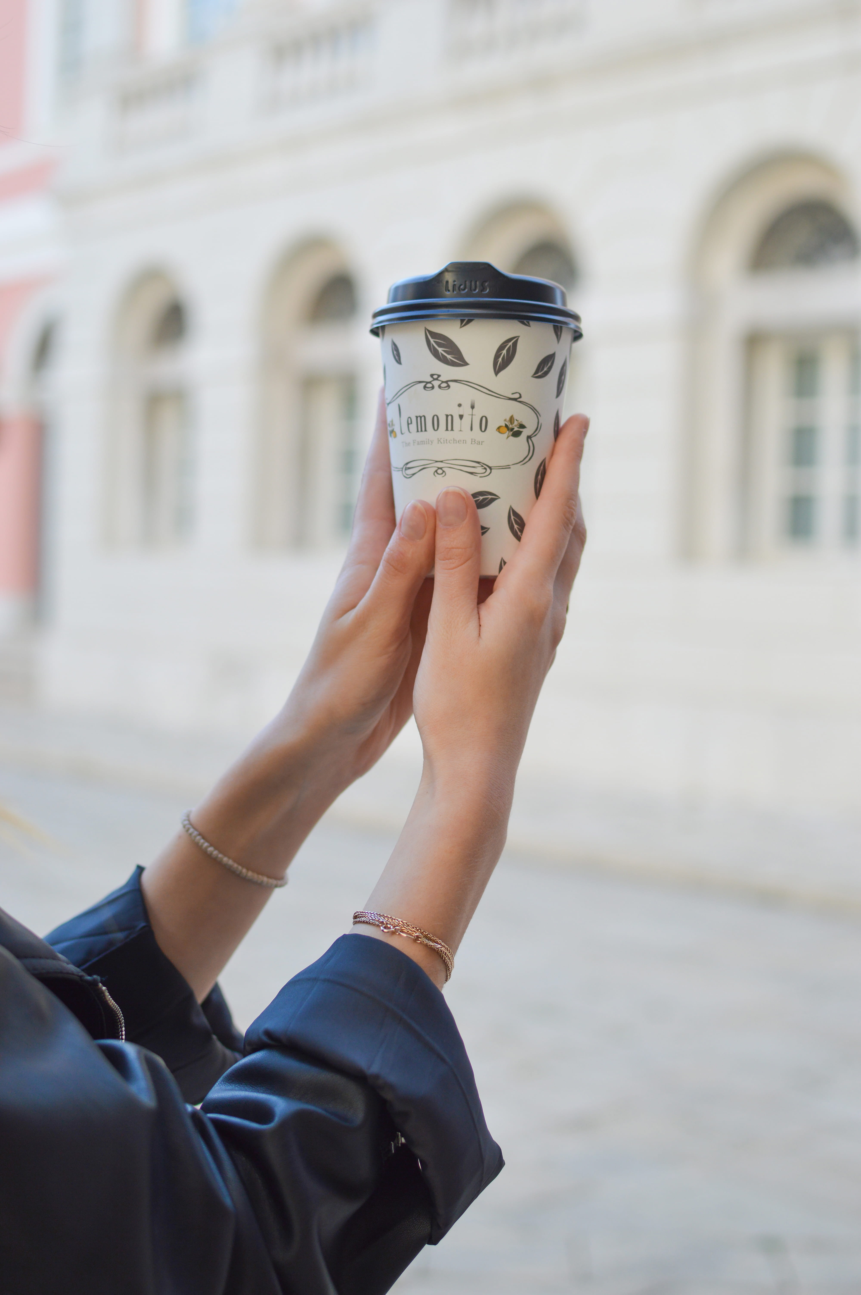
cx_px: 430
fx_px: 1887
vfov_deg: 37.9
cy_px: 648
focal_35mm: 52
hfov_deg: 25.7
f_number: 2.5
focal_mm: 35
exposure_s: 1/800
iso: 200
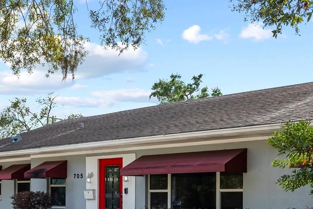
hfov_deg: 31.2
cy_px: 205
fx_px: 557
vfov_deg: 20.6
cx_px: 110
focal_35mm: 64
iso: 100
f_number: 7.1
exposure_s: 1/20
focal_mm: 29
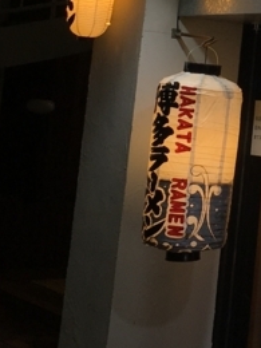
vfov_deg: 16.8
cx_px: 360
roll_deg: -4.9
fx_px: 1146
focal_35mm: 114
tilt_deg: +6.5
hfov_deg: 12.5
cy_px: -17
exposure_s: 1/60
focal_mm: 4.15
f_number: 2.2
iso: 25
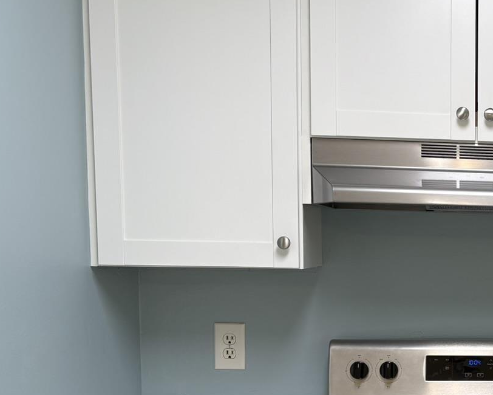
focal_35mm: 64
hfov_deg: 26.9
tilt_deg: -4.8
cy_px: 335
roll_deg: -0.9
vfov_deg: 23.4
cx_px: 555
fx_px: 934
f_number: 1.6
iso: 50
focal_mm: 5.96
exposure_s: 1/120
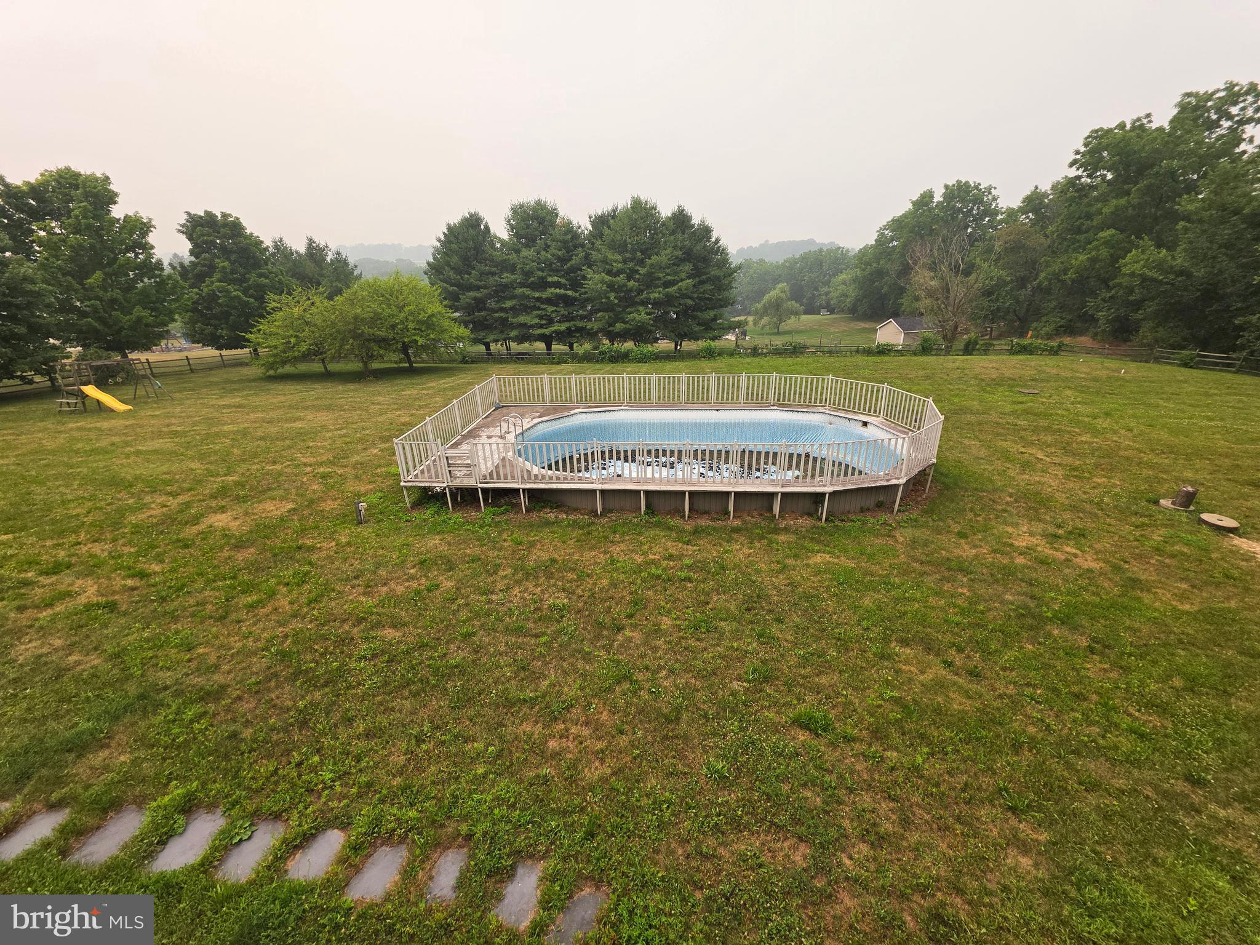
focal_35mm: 13
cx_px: 630
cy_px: 472
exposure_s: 1/2000
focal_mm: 2.2
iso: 64
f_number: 1.9
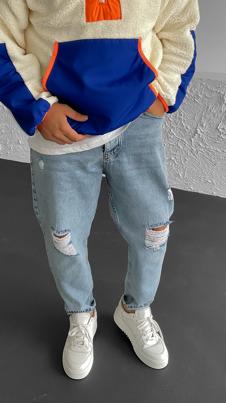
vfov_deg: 45.8
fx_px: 469
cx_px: 115
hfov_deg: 27.1
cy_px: 138
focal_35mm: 44
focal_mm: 3
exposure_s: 1/120
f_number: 1.8
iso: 64
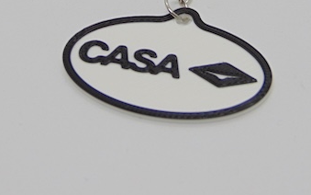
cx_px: 201
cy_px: 9
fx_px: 848
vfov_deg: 13.0
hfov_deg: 20.7
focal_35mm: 100
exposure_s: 1/40
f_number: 3.5
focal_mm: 9
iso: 80
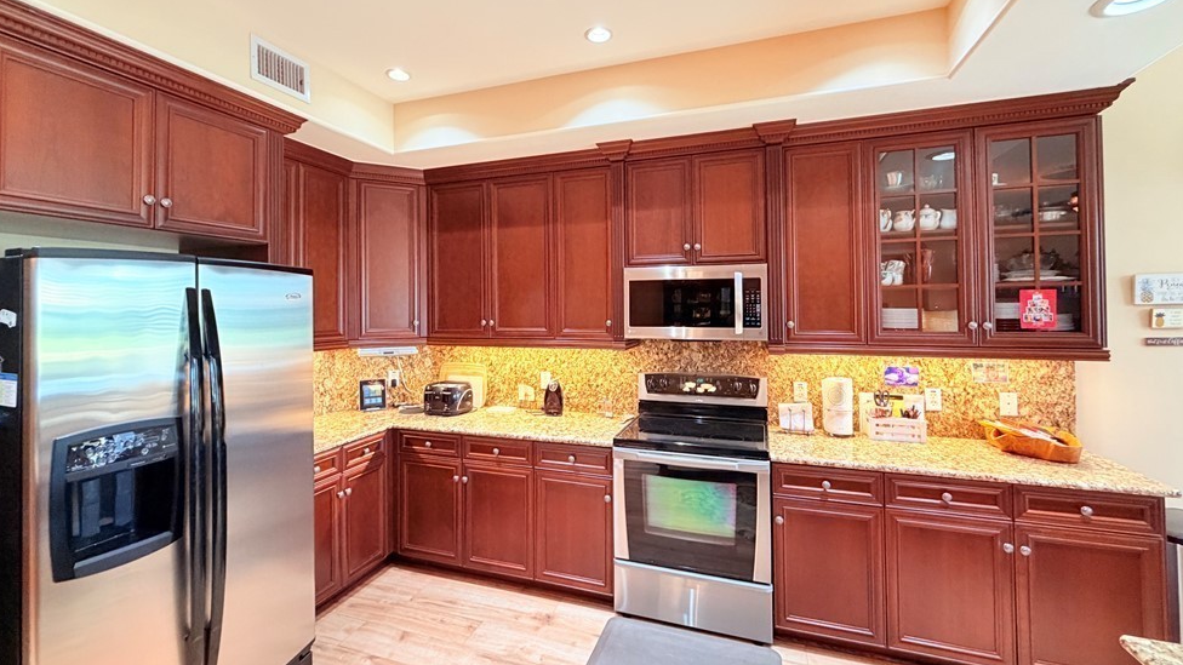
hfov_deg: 99.4
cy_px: 298
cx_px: 584
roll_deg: +1.0
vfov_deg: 66.9
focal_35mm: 16
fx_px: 502
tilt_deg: +2.8
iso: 320
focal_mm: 2.22
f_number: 2.2
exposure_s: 1/60
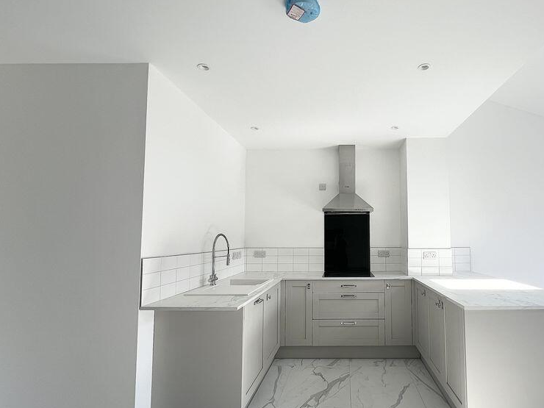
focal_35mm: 18
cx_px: 340
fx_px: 283
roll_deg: +0.2
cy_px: 217
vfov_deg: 71.5
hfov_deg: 86.1
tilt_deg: +3.5
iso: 32
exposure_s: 1/306
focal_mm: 1.57
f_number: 1.8
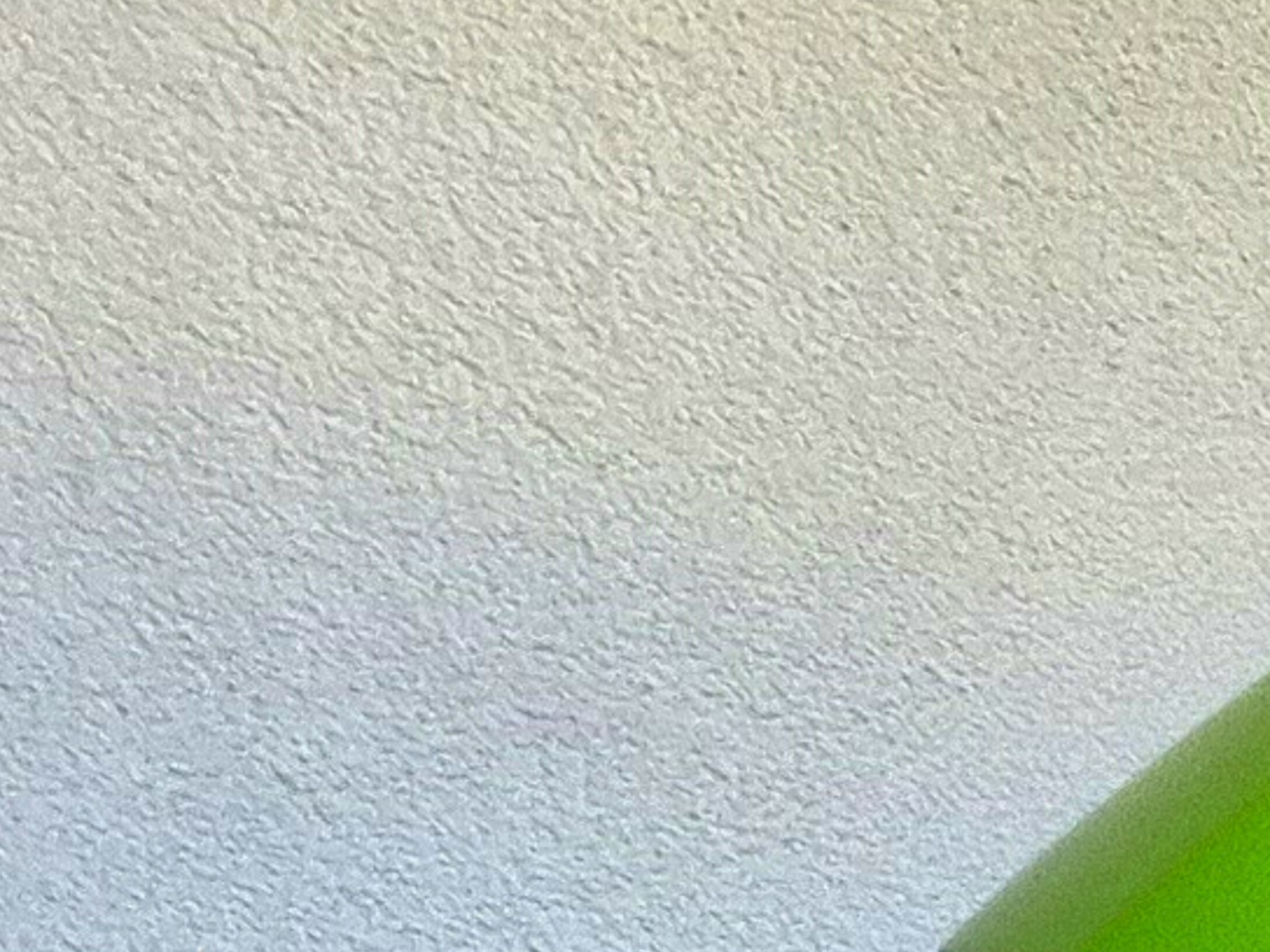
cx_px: 4480
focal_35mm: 169
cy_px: 1946
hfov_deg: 8.5
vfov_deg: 8.3
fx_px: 6200
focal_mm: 5.4
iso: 200
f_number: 1.8
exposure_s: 1/100
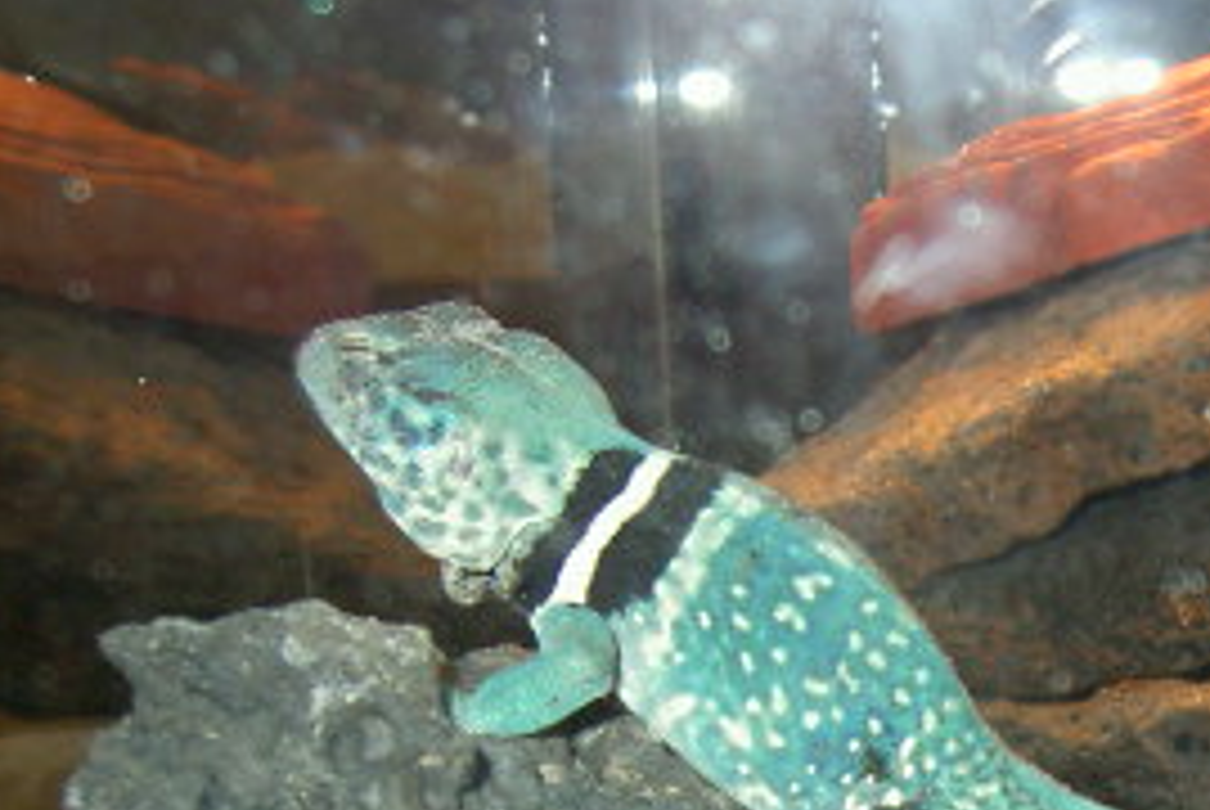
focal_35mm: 84
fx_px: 2826
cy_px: 918
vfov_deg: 15.8
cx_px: 1354
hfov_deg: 22.7
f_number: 2.8
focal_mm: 5.6
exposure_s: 1/60
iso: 100
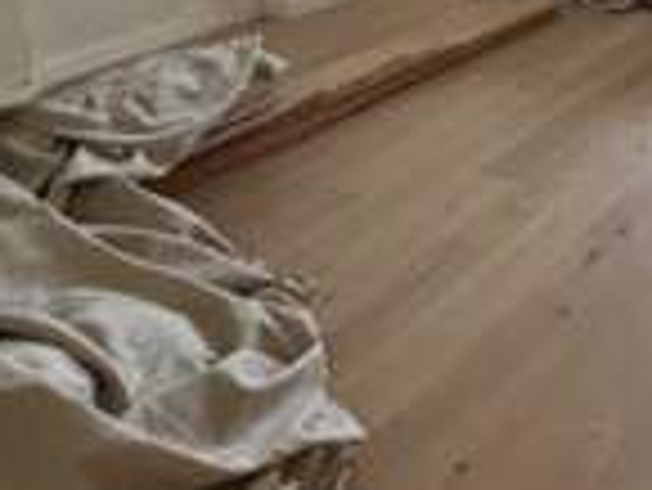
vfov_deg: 27.9
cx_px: 697
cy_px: -148
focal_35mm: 43
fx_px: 811
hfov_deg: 37.5
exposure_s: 1/99
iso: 80
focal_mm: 1.57
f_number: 1.8
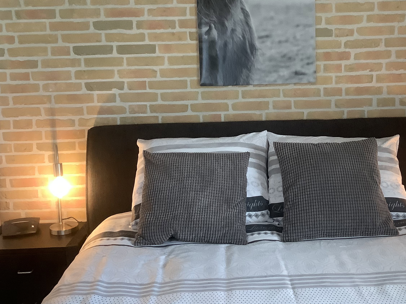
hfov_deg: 41.7
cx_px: 260
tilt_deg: -10.0
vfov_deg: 32.1
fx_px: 528
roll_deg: +0.6
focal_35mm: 45
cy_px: 118
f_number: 2.4
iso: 250
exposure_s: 1/60
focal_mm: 3.3
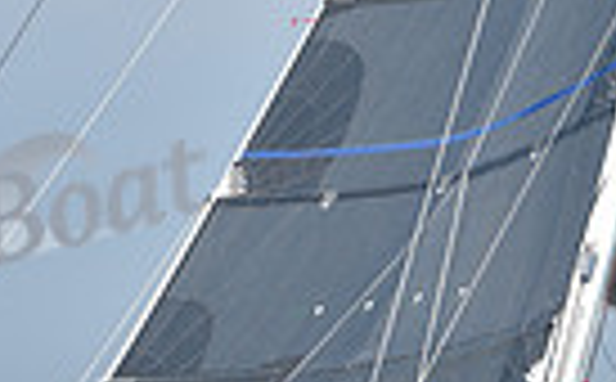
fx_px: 7104
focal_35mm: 424
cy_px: 398
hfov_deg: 5.0
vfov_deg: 3.1
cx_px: 562
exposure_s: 1/1000
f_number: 10
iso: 320
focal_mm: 98
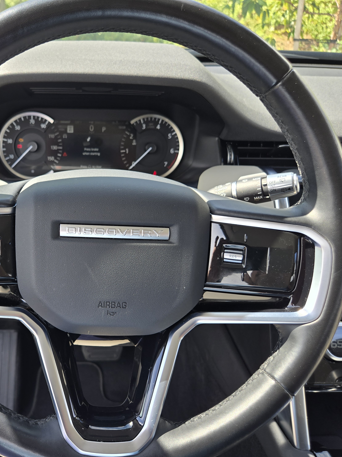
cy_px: 231
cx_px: 94
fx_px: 408
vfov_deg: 58.4
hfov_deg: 44.2
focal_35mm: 31
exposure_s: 1/296
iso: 25
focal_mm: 5.4
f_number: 1.8
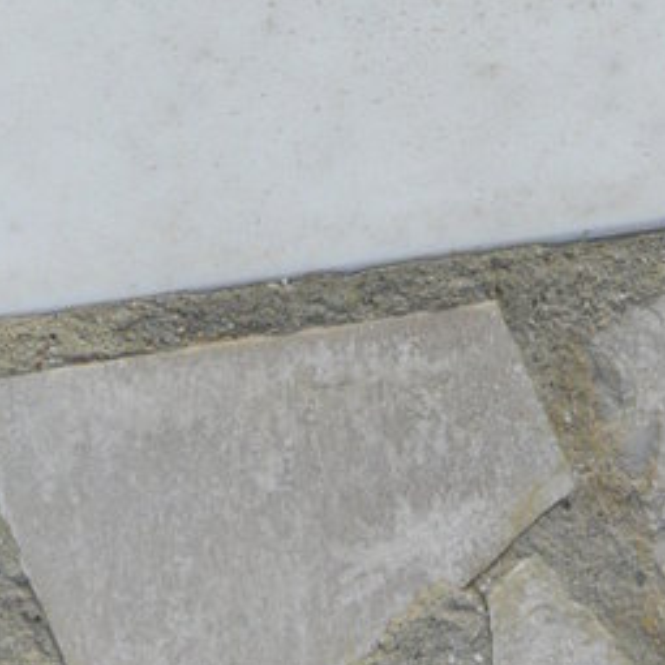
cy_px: -258
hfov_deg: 23.8
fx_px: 1565
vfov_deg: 21.2
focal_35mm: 72
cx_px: 480
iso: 200
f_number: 5.6
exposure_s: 1/800
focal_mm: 4.6
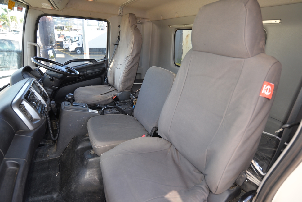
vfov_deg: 64.6
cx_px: 148
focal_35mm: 19
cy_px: 99
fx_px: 159
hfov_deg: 86.9
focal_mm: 18
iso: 250
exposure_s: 1/125
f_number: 3.5
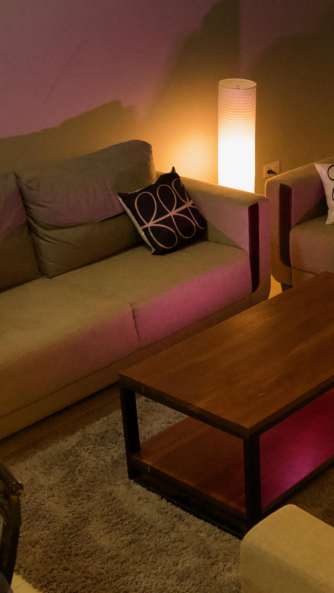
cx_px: 309
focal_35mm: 55
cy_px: 296
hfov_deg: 21.3
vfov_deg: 37.8
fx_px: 866
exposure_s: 1/800
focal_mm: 35
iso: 16000
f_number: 5
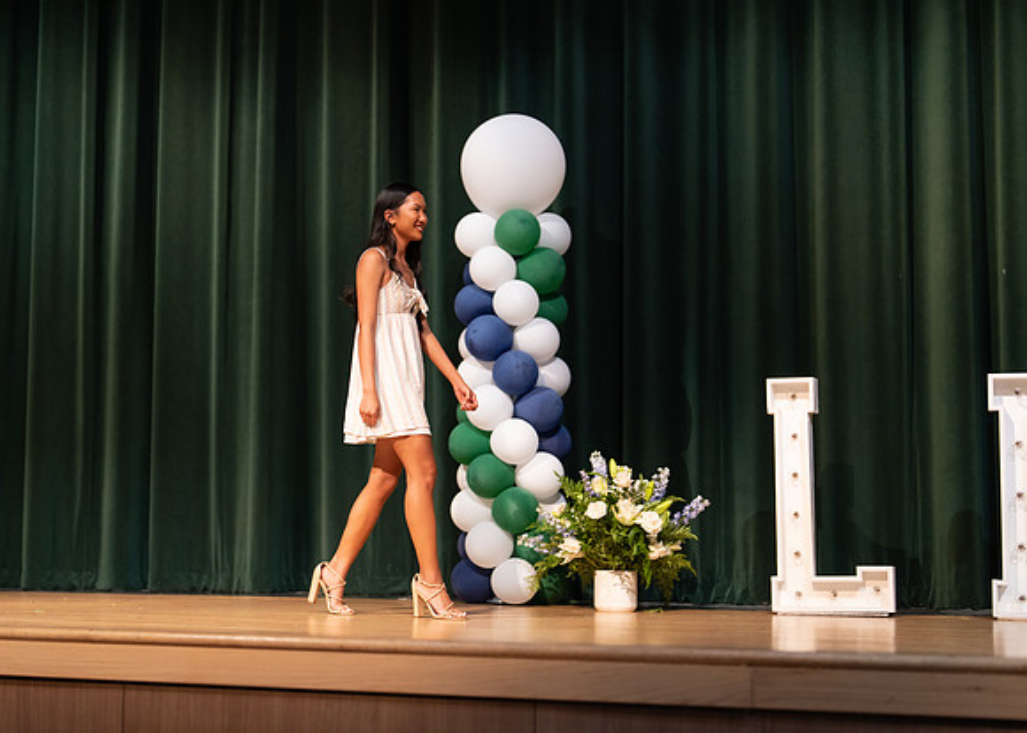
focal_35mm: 60
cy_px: 374
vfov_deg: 23.6
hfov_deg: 32.6
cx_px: 433
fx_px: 1755
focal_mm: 50
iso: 640
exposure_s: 1/320
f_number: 1.2
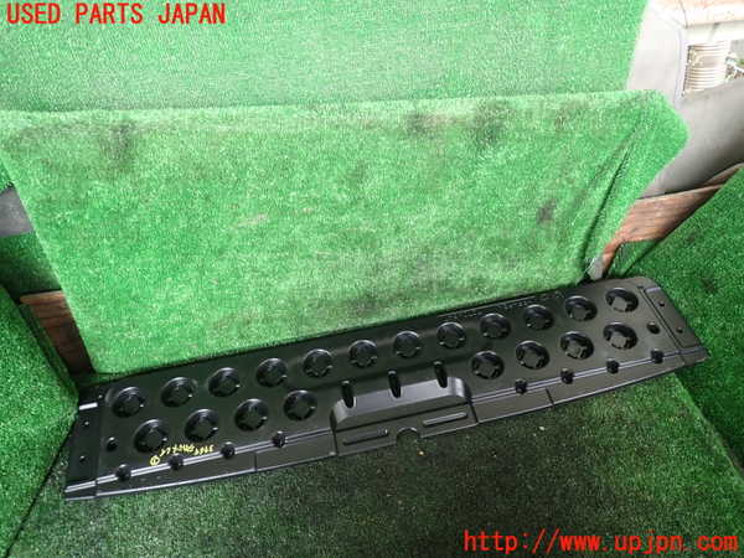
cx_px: 372
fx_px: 537
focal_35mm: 25
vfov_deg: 54.9
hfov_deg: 69.4
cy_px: 279
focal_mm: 4.5
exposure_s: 1/60
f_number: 2
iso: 200
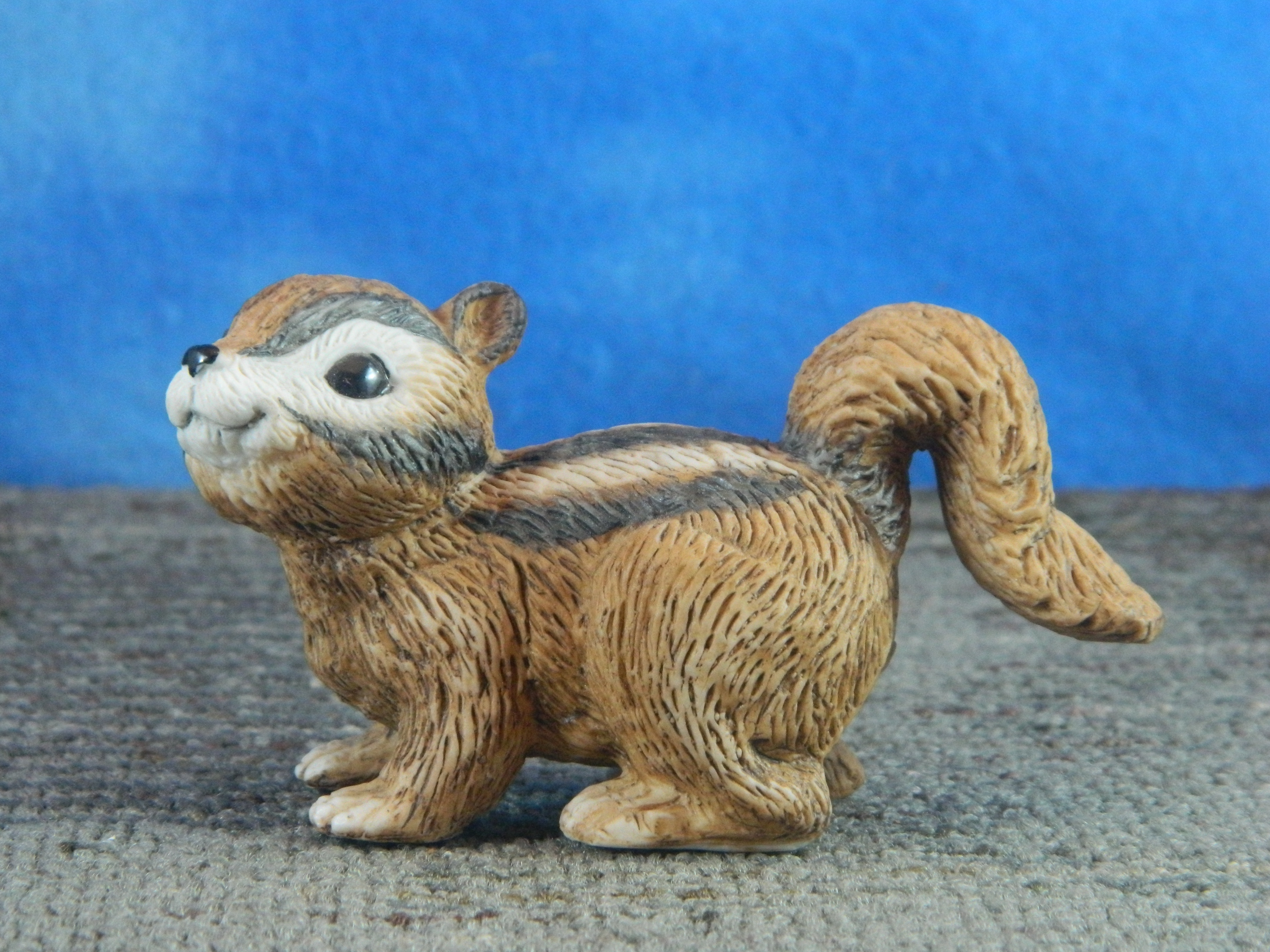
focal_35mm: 103
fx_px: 3779
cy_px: 476
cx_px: 635
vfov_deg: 14.4
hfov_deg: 19.1
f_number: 4.5
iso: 400
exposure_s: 1/20
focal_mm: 18.6
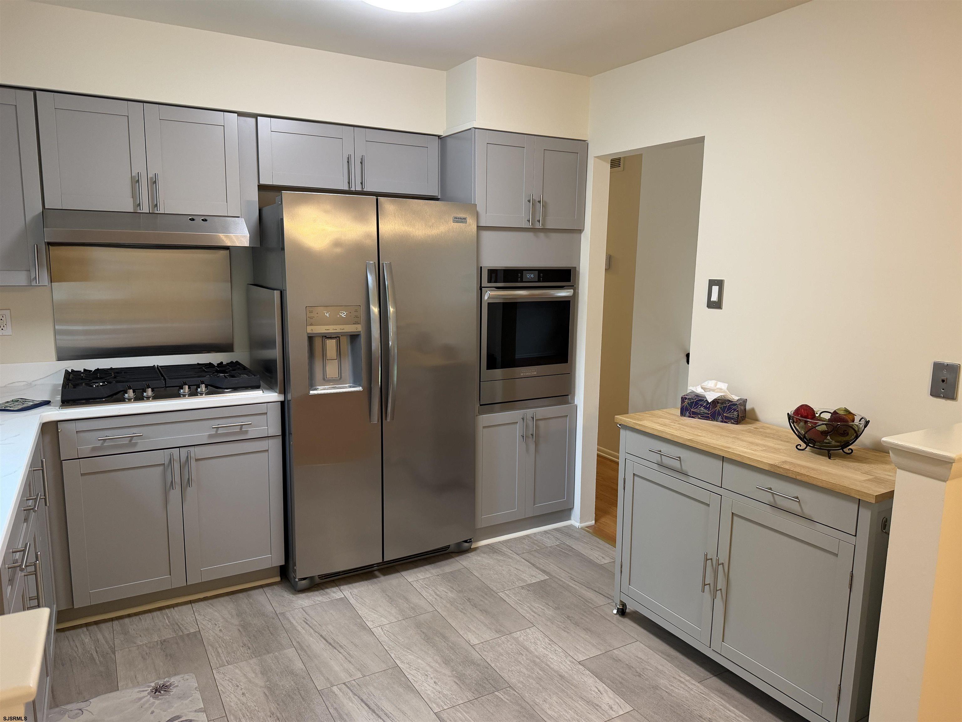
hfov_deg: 71.6
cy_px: 361
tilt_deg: -8.1
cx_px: 481
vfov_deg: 56.8
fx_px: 667
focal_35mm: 24
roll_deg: -1.3
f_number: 1.78
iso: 160
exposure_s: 1/60
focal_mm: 6.76
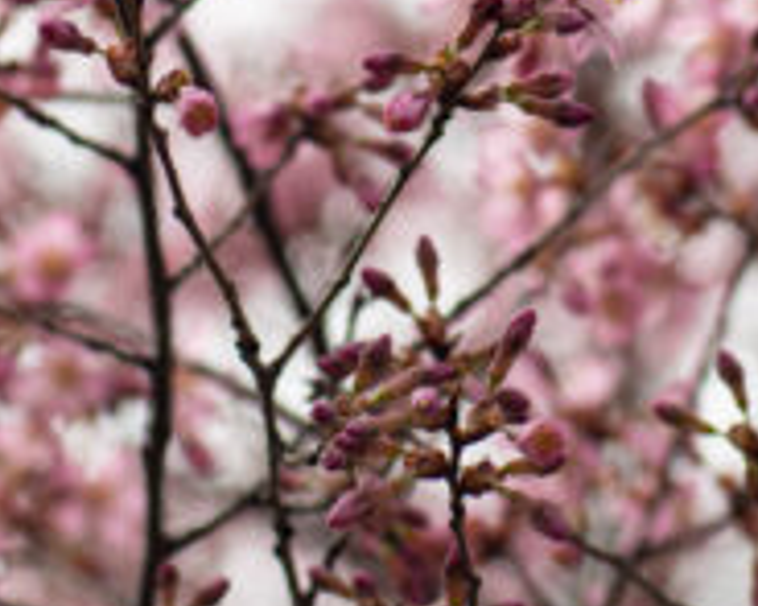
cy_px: -402
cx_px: 709
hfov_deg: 7.4
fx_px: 5852
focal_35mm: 261
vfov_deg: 5.8
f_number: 3.2
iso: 80
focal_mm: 50
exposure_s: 1/640
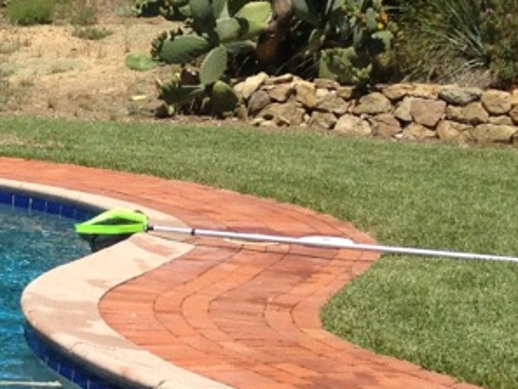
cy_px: 256
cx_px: -556
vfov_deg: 9.8
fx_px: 2261
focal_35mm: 151
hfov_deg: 11.6
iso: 64
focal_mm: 4.28
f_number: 2.4
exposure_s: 1/1842
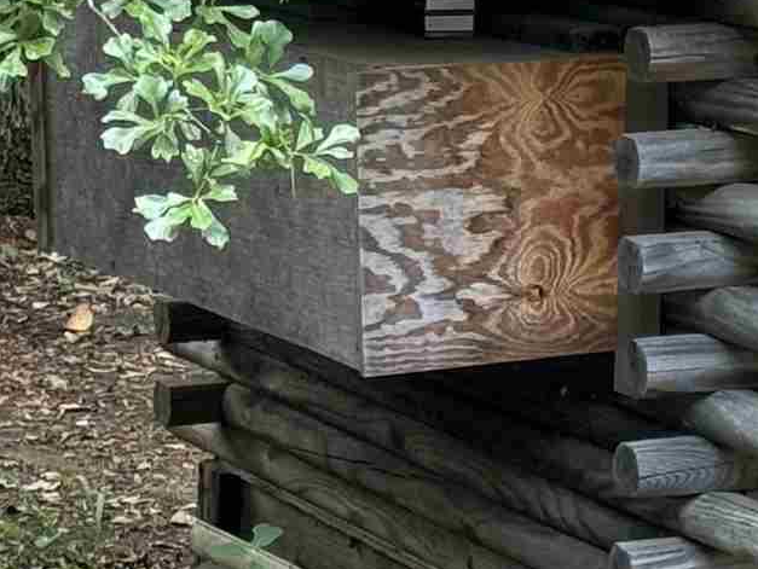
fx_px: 5149
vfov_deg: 6.3
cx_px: 1179
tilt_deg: -7.9
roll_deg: -0.9
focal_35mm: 235
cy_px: 24
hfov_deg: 8.2
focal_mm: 6.76
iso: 100
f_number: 1.78
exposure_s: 1/121
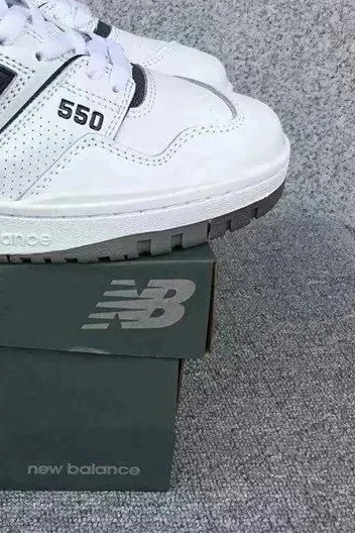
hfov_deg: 23.3
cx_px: -26
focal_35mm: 55
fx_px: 813
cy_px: 194
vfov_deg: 36.0
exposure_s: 1/627
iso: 25
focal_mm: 3.3
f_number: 2.4
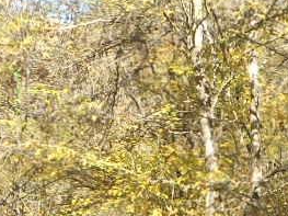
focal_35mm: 191
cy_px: 269
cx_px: 73
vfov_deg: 7.7
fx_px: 1588
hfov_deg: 10.3
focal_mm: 8.8
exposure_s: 1/100
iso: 80
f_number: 4.5
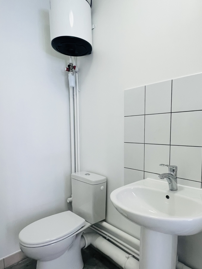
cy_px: 150
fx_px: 163
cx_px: 129
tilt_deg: -6.0
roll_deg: -1.2
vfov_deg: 78.7
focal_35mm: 21
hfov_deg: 62.4
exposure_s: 1/100
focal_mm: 1.57
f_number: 1.8
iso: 100
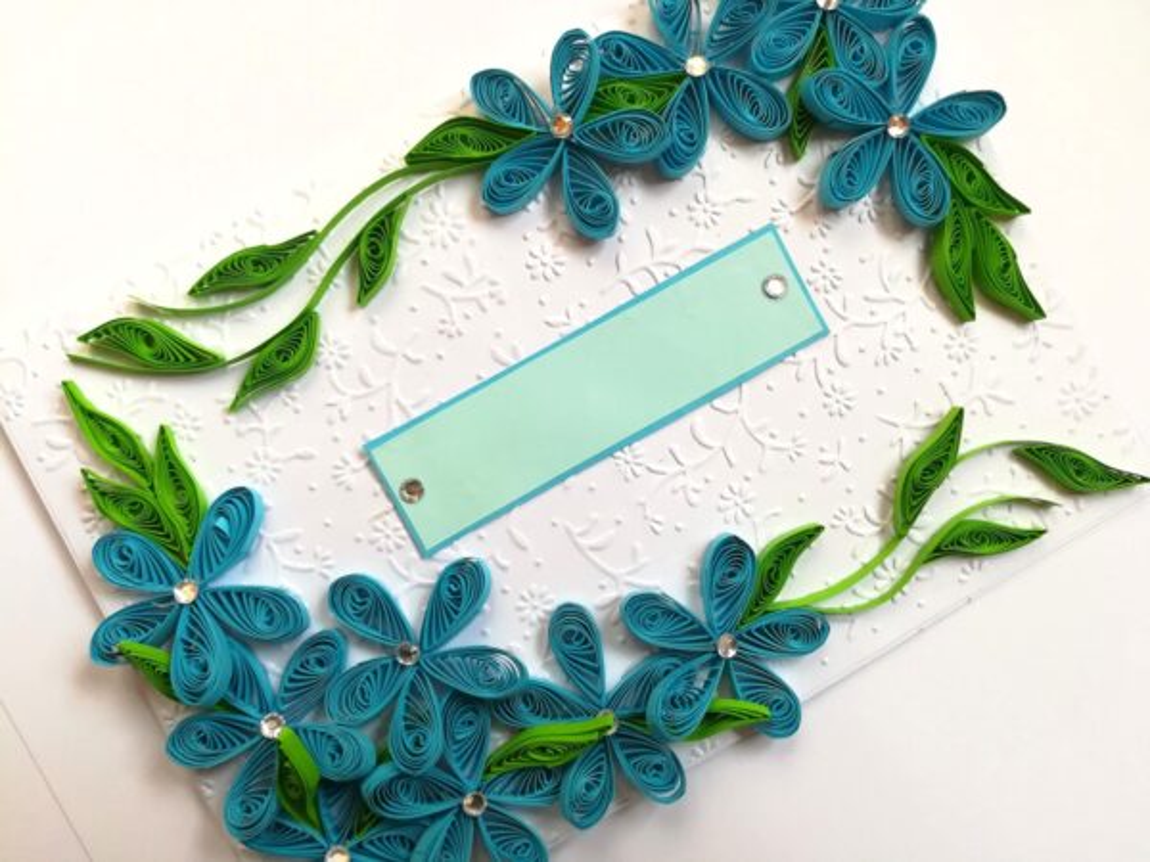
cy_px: 431
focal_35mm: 26
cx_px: 575
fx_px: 864
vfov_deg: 53.1
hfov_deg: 67.3
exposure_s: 1/50
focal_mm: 3.83
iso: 100
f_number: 2.2
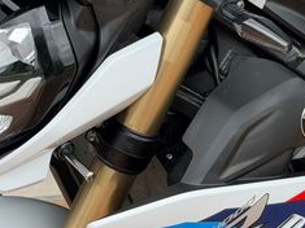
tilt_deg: -19.5
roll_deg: +1.1
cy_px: 41
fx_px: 1154
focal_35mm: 131
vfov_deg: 11.3
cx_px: 219
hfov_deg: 15.0
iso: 80
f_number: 1.78
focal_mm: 6.76
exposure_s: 1/1883
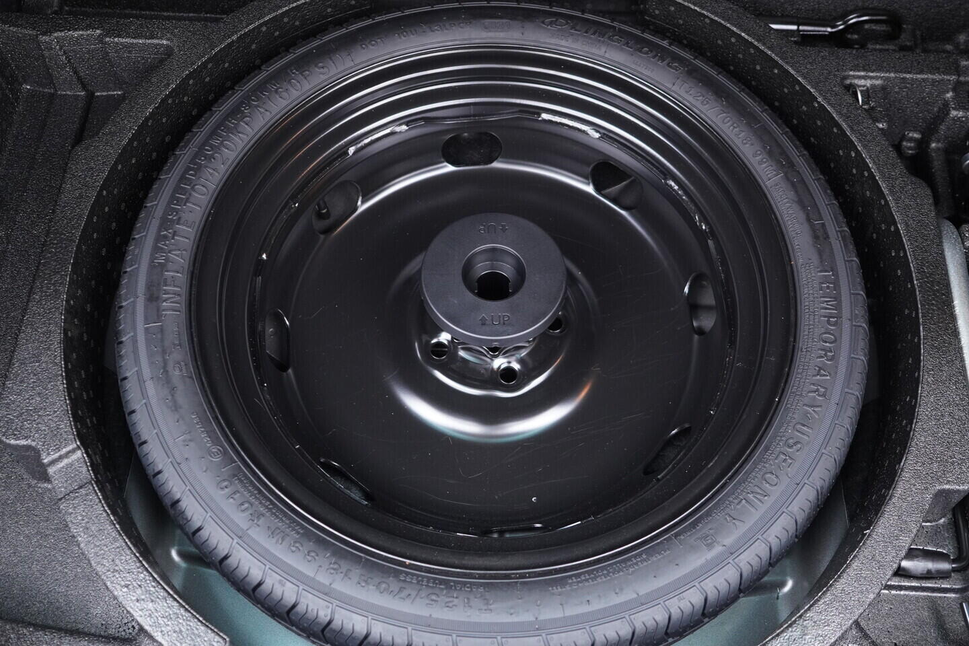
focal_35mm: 36
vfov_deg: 36.9
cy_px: 323
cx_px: 484
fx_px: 969
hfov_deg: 53.1
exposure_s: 1/40
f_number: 2.8
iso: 1250
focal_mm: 24
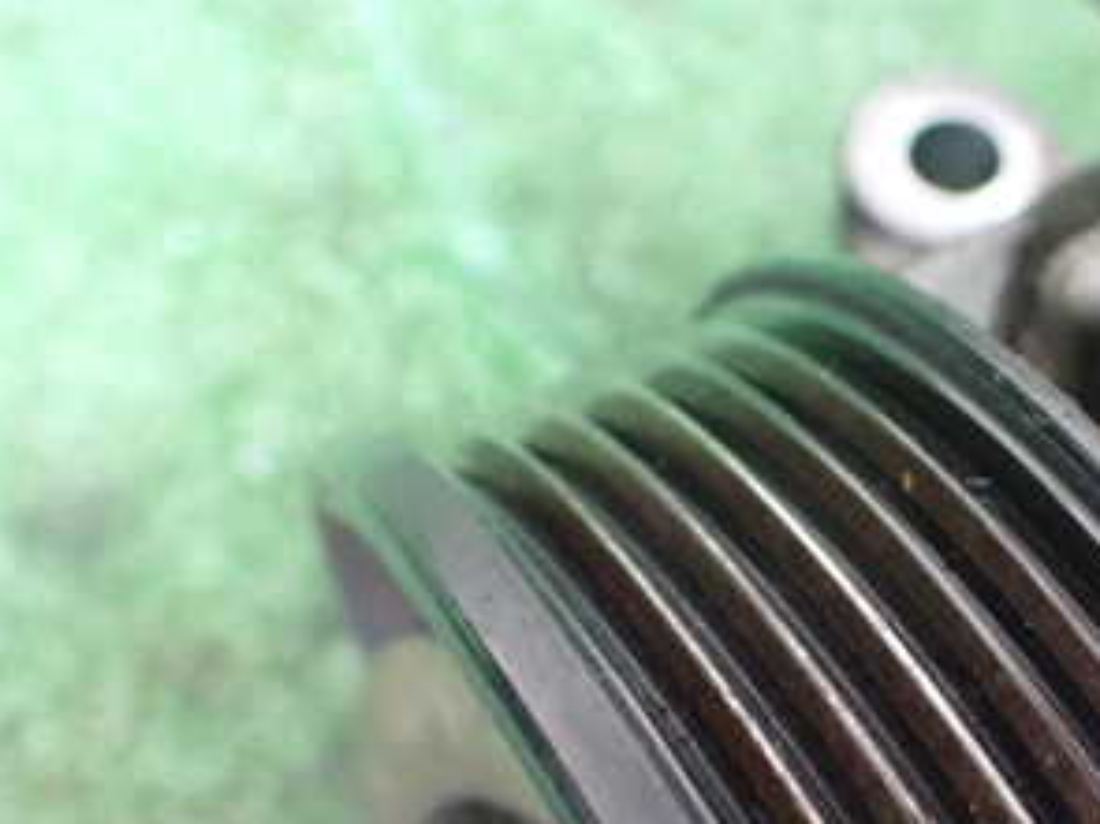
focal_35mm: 61
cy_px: 746
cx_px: 984
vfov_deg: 23.4
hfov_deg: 30.3
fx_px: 1938
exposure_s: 1/30
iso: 1250
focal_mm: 5.4
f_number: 2.3
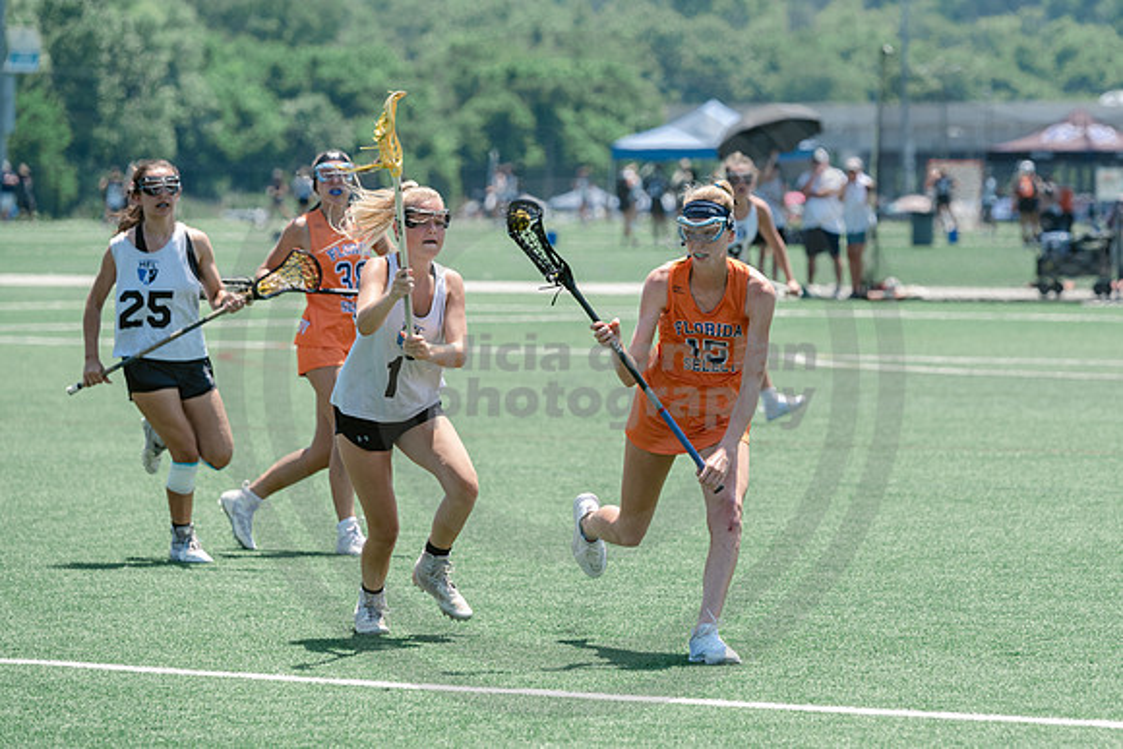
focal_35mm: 258
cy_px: 330
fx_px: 8053
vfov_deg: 5.3
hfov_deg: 8.0
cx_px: 706
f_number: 5
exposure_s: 1/1600
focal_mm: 200
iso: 400
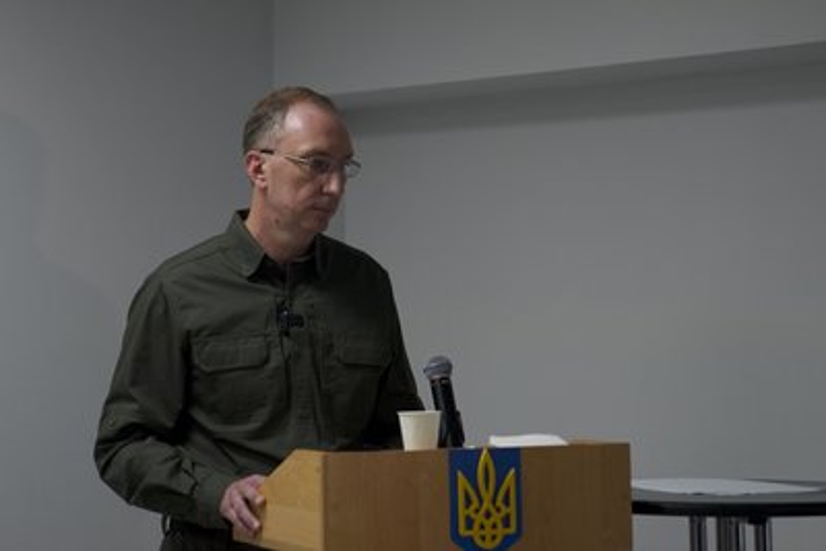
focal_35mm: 96
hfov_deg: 21.2
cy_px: 276
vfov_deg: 14.3
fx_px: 2203
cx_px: 413
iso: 800
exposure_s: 1/125
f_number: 2.8
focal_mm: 64
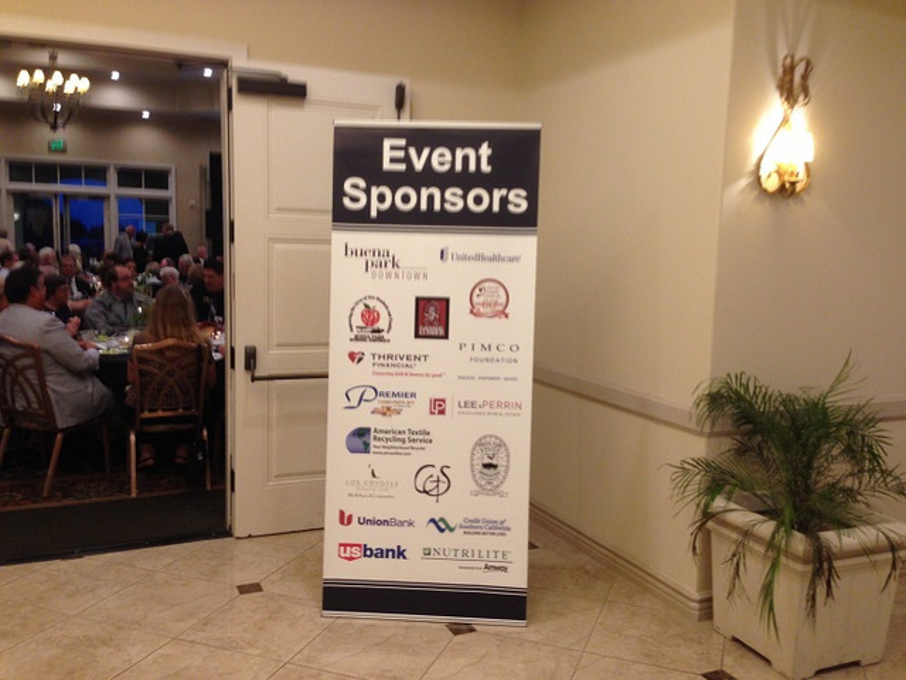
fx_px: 864
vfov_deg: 42.9
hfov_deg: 55.4
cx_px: 453
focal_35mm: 33
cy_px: 340
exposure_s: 1/20
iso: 80
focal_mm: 4.12
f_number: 2.4
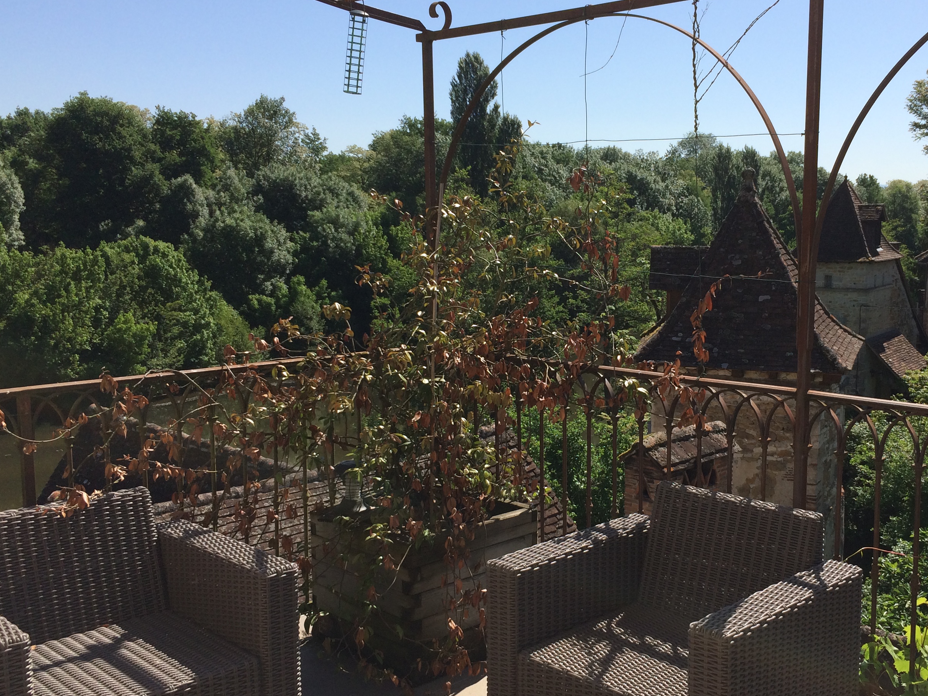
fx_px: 1045
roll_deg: +0.5
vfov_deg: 36.8
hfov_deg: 47.4
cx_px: 585
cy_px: 366
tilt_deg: -9.8
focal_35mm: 39
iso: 32
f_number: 2.2
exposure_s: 1/2283
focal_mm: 4.15
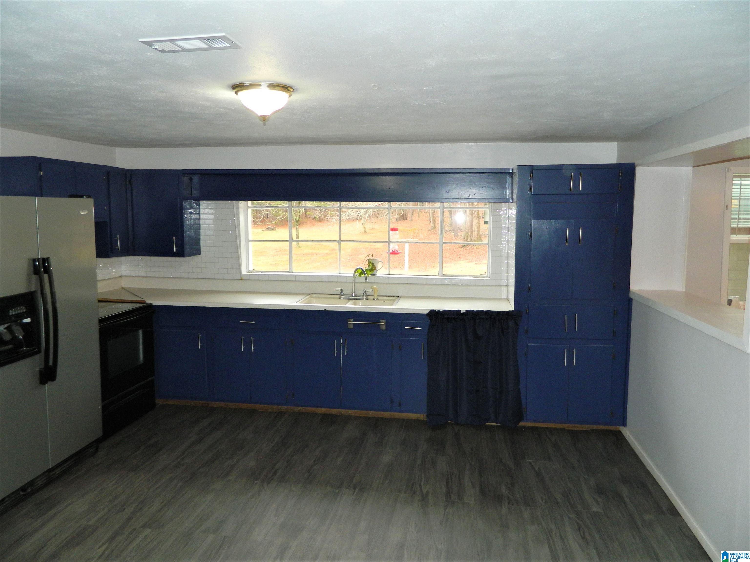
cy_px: 281
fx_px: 542
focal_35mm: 25
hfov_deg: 69.4
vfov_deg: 54.9
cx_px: 375
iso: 200
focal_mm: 4.5
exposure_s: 1/30
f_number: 3.1
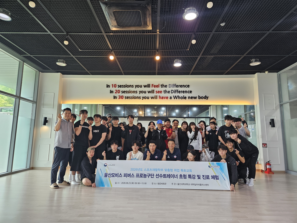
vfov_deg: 58.9
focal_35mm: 23
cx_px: 148
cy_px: 112
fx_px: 197
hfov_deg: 73.9
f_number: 1.8
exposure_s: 1/120
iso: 125
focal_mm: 5.4
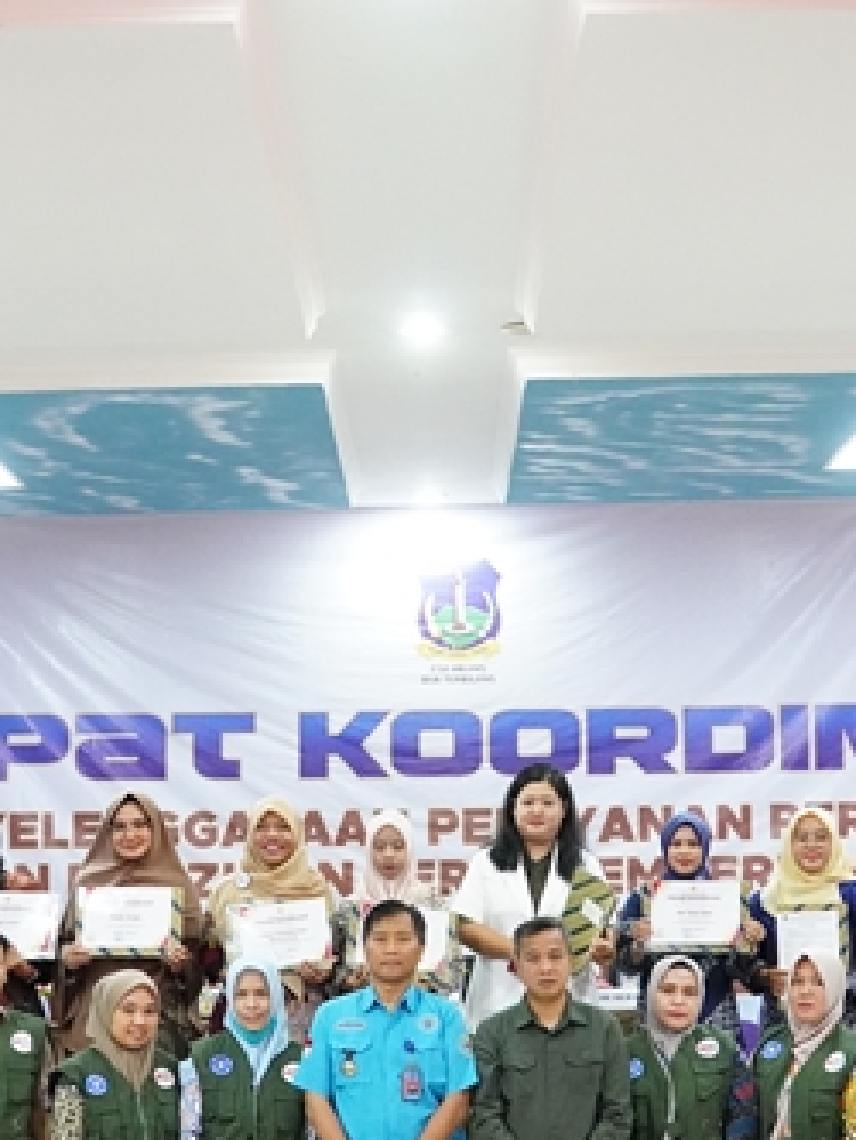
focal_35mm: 72
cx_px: 455
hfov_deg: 20.5
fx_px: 2372
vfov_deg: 26.9
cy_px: 721
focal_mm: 26
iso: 6400
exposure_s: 1/60
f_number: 4
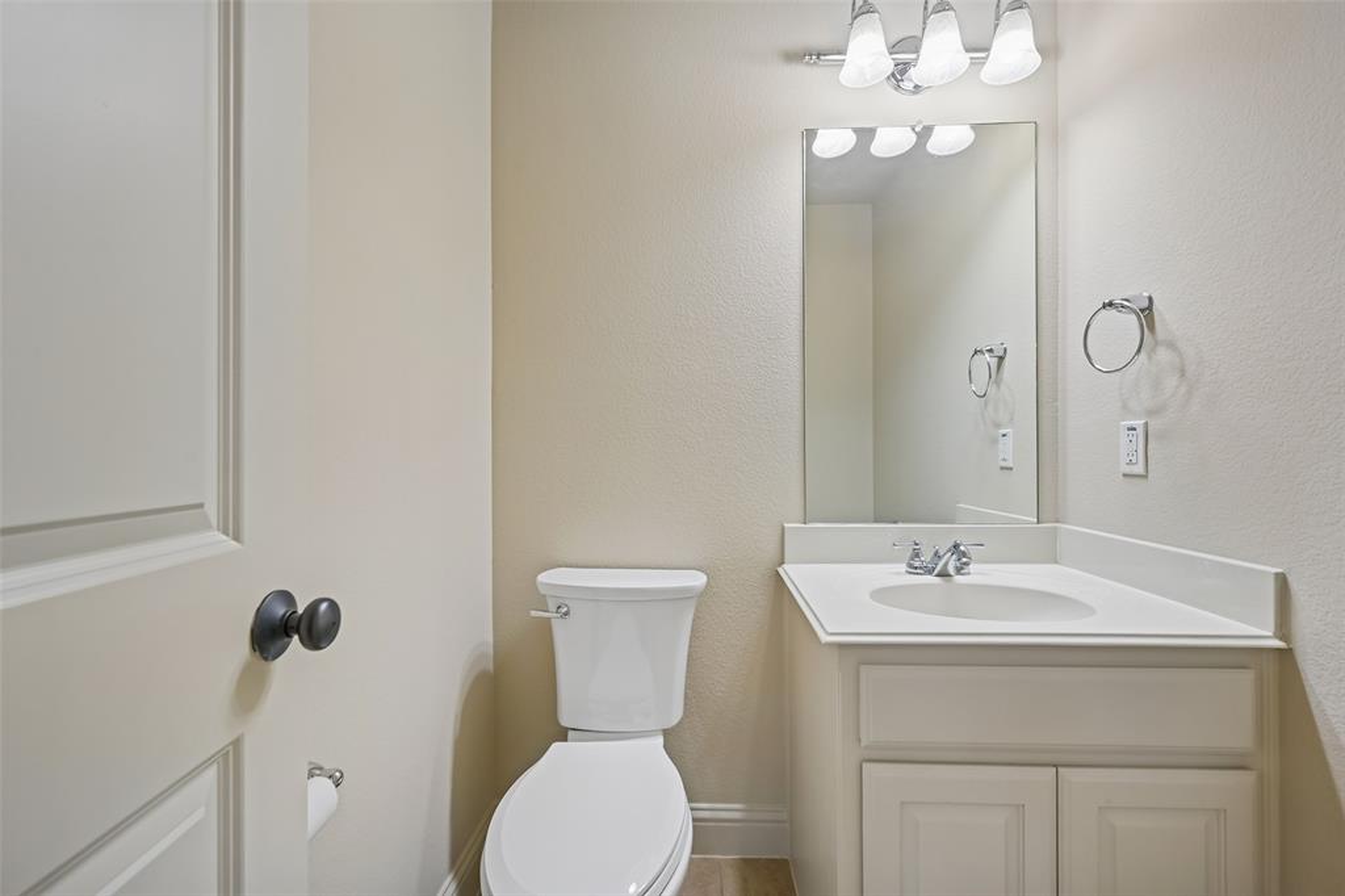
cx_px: 672
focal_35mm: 14
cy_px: 448
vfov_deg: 81.2
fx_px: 523
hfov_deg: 104.3
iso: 250
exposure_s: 1/25
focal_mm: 14
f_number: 9
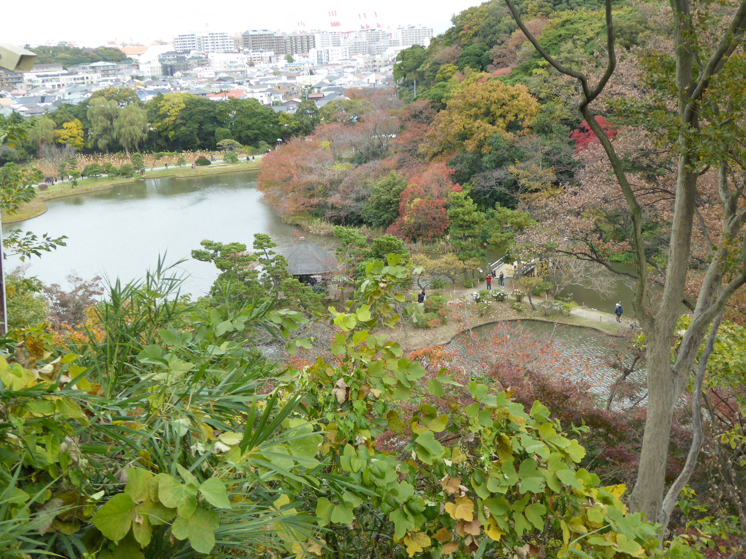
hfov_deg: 38.9
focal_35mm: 49
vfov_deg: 29.7
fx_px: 1056
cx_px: 373
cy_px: 280
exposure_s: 1/80
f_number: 4
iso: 100
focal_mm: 8.4
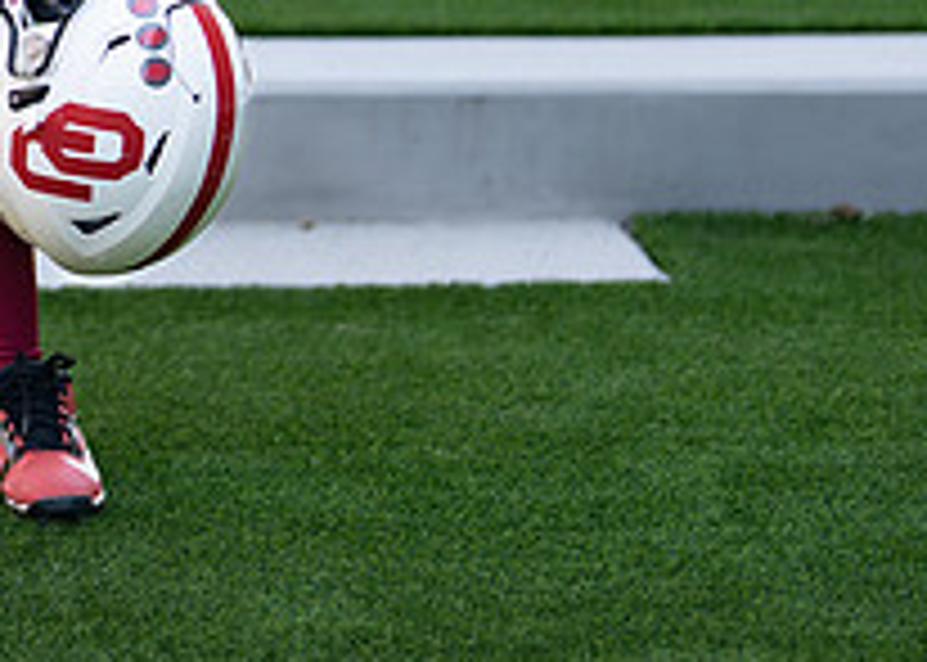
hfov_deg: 12.4
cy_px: -213
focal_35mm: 159
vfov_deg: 8.9
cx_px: -121
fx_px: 4185
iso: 100
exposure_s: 1/1600
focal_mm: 50
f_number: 1.2
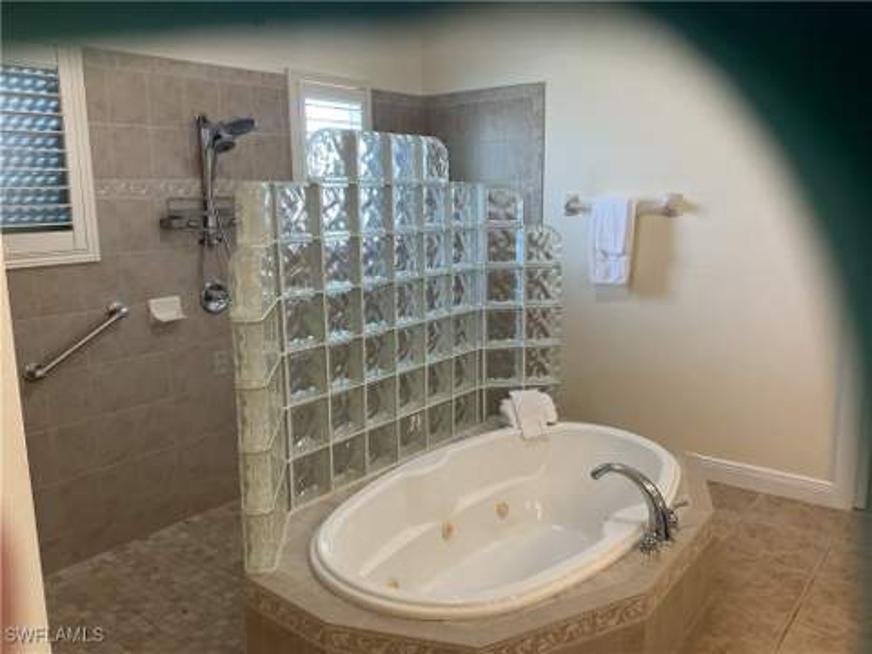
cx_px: 436
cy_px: 327
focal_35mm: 29
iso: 64
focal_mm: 3
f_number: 1.8
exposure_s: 1/60
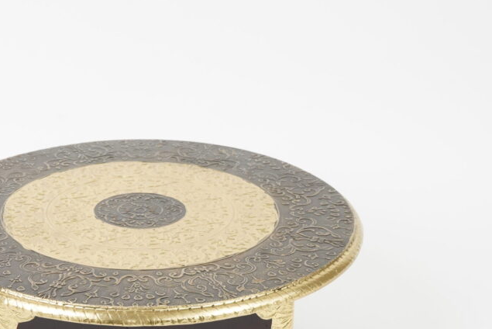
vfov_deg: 15.9
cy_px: 280
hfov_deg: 23.8
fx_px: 1162
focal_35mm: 85
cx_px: 164
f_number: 11
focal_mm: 45
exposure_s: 1/160
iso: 3200
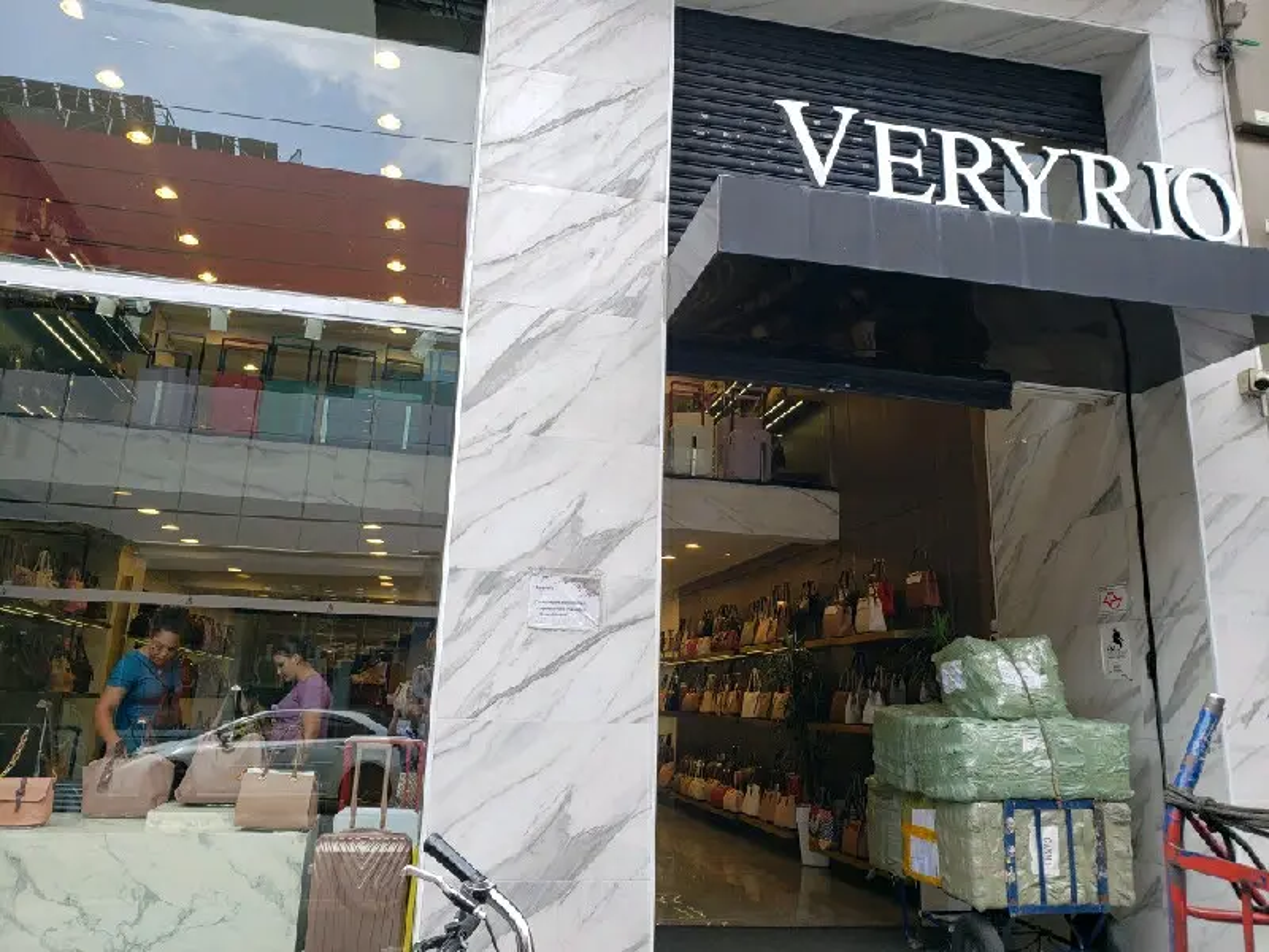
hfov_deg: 67.3
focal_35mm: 26
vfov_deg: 53.1
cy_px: 476
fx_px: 953
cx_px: 634
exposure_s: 1/270
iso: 50
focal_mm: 4.3
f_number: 2.4
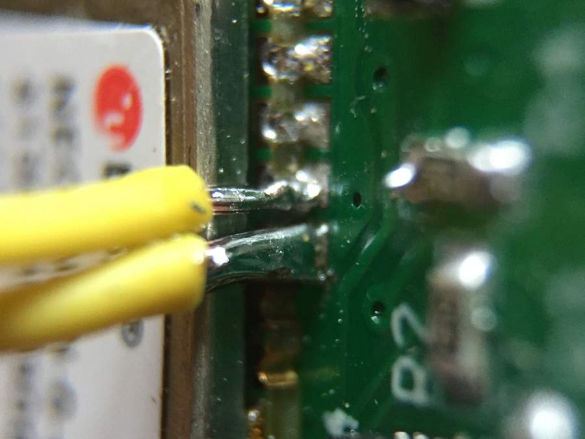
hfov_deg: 61.7
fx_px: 490
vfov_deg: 48.2
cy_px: 220
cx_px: 292
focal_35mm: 29
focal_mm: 4.15
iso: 200
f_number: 2.2
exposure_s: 1/33
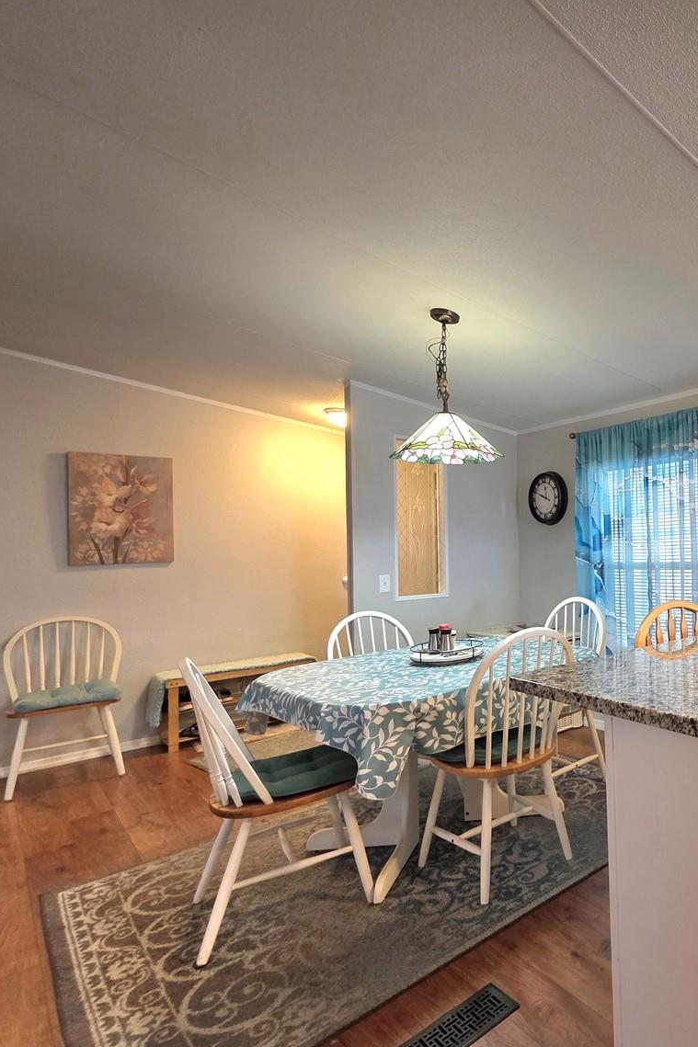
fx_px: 553
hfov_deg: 54.4
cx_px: 653
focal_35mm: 19
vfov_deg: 86.9
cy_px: 540
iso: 160
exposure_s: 1/60.2
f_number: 1.9
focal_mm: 2.2
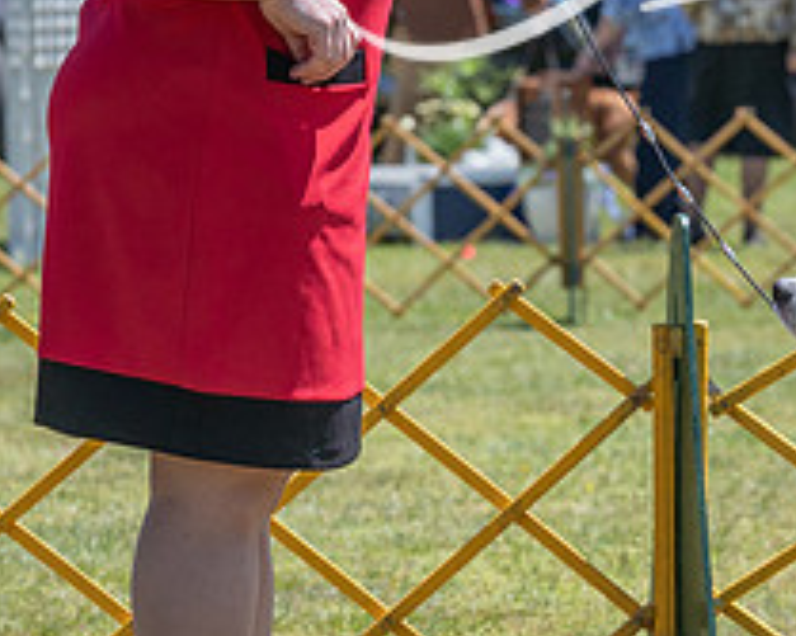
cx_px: 969
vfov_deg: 3.8
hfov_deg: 4.8
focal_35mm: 404
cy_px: 141
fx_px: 9513
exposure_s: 1/1600
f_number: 7.1
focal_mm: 133
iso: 640
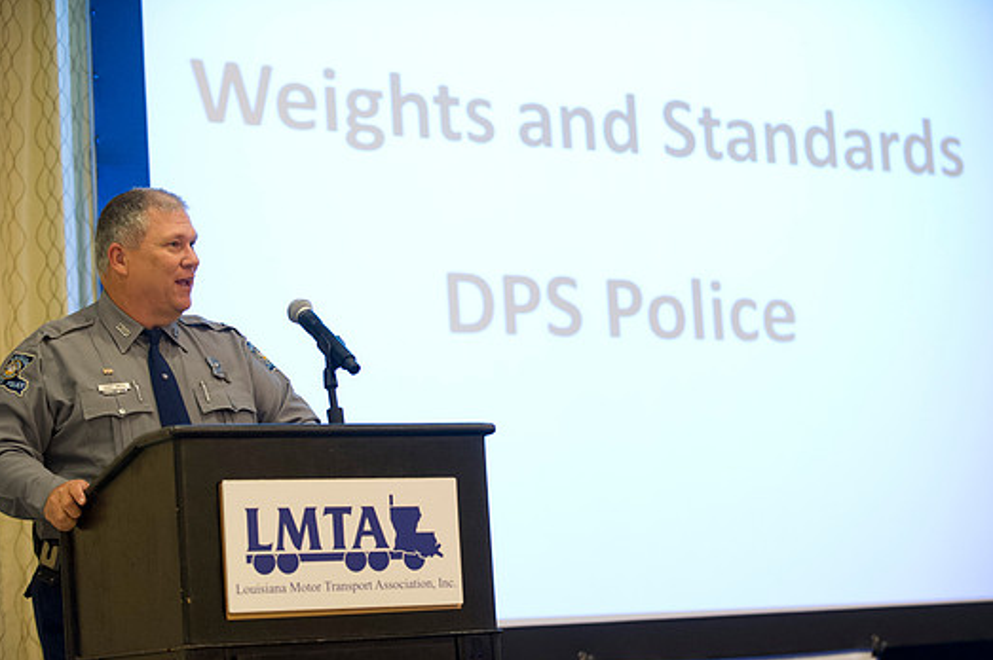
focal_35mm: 91
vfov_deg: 15.0
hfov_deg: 22.4
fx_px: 2508
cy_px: 347
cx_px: 513
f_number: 2.8
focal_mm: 82
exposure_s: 1/60
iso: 3200
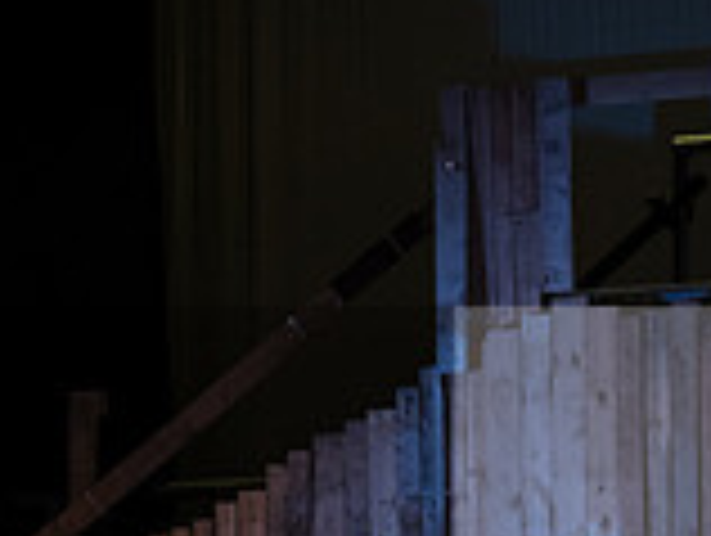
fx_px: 6171
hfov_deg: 6.6
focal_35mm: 300
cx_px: 272
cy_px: 520
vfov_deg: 5.0
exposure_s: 1/160
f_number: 2.8
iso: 800
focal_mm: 70
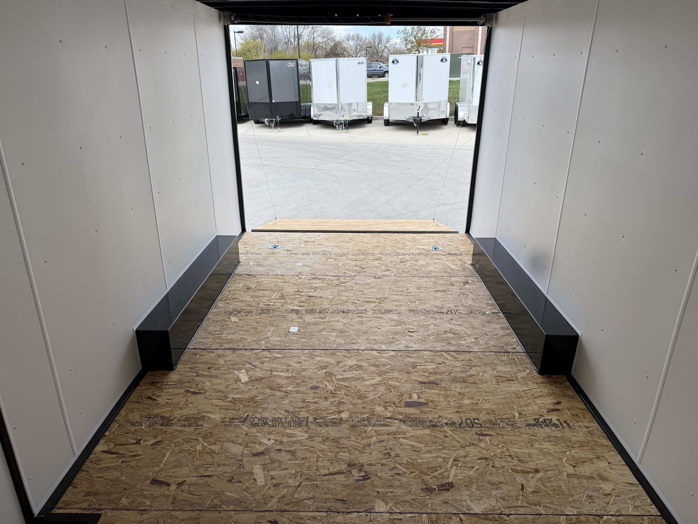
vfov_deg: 56.8
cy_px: 262
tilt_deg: -20.4
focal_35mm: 24
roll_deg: +0.7
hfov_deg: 71.6
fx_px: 484
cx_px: 349
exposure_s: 1/1855
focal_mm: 6.76
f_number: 1.78
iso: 80
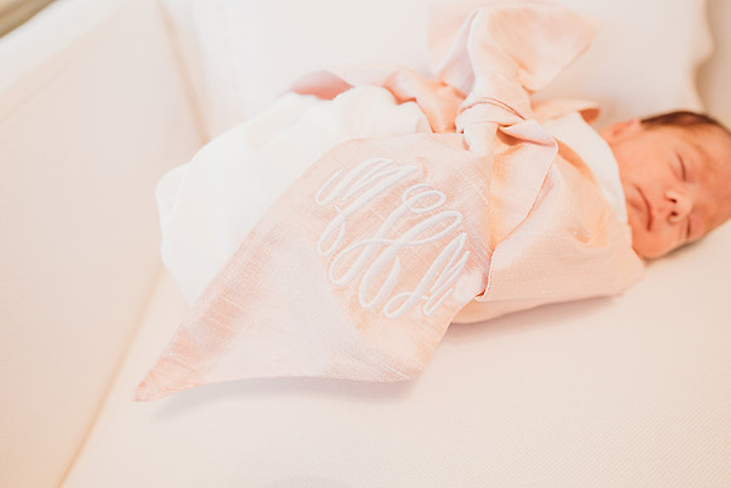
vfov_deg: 53.2
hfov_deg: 73.7
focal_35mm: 24
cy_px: 244
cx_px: 366
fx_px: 487
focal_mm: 24
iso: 1250
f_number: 2.5
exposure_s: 1/160
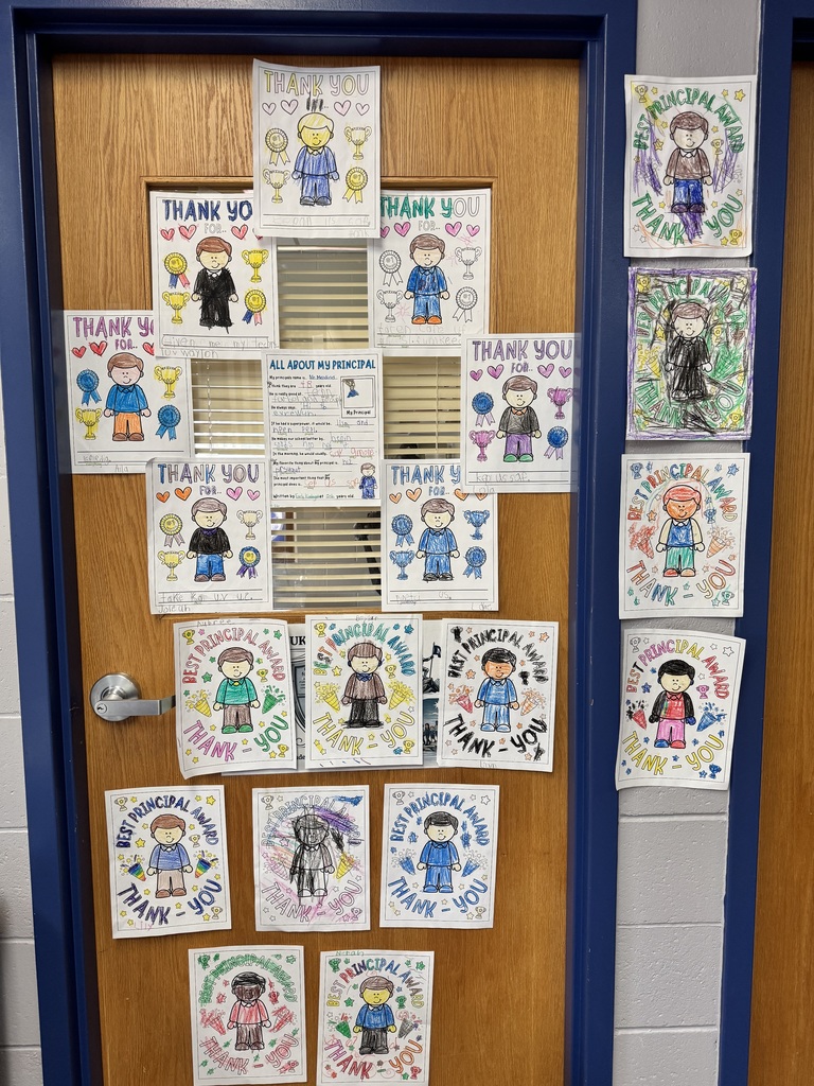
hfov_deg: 56.8
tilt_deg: -5.7
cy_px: 543
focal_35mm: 24
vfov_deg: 71.6
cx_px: 407
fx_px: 752
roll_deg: +0.3
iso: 200
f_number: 1.78
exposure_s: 1/60
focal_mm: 6.76
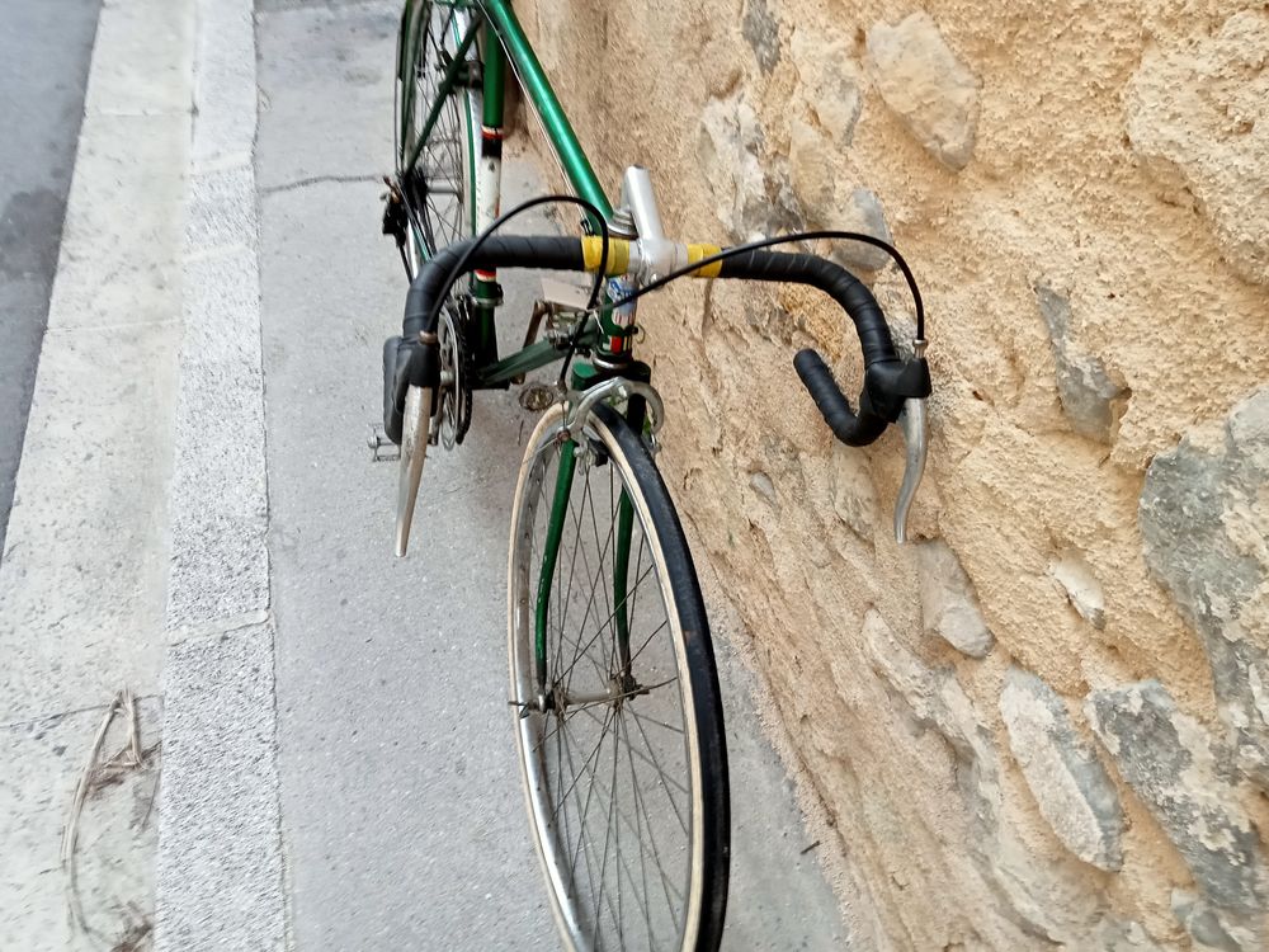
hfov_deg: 63.4
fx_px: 1026
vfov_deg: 49.7
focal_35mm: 28
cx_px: 634
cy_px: 476
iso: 227
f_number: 2.2
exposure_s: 1/33.3
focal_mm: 3.46
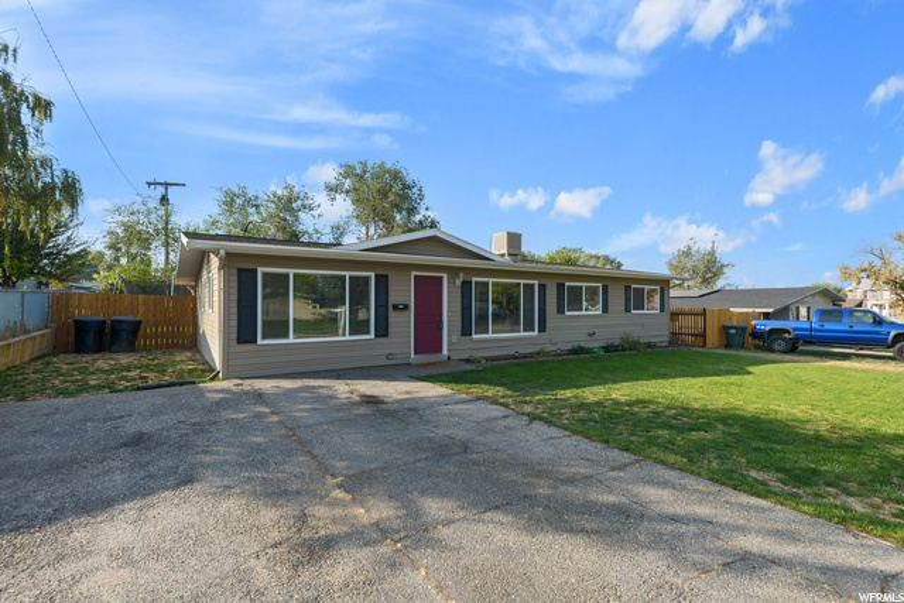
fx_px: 427
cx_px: 452
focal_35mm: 17
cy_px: 302
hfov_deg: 93.3
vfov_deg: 70.5
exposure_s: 1/100
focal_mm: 17
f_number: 8
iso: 64
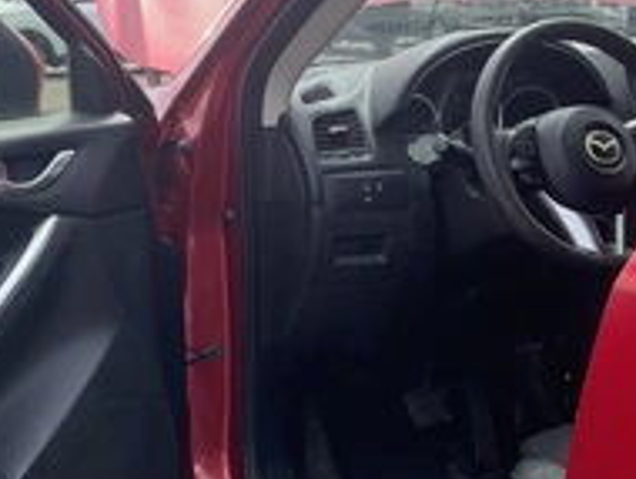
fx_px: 1122
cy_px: 301
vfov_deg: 24.0
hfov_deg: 31.6
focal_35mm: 61
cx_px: 274
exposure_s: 1/642
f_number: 1.8
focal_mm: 3
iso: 25
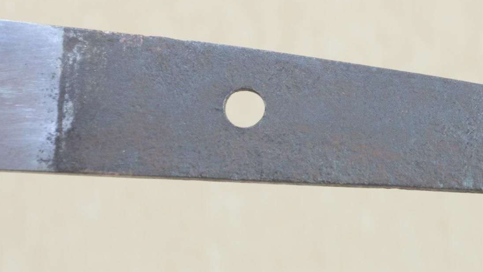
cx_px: 280
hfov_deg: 8.0
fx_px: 3454
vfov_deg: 4.5
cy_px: 87
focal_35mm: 270
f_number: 11
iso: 400
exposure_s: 1/1.6
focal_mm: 135
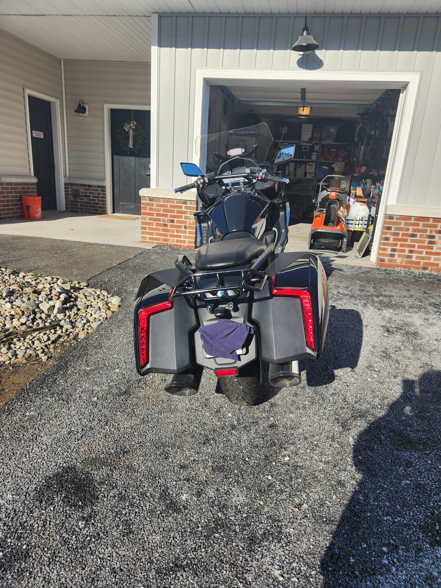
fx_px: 391
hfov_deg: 58.9
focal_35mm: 23
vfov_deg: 73.9
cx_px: 220
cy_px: 294
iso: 20
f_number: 1.8
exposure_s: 1/1645
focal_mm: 5.4
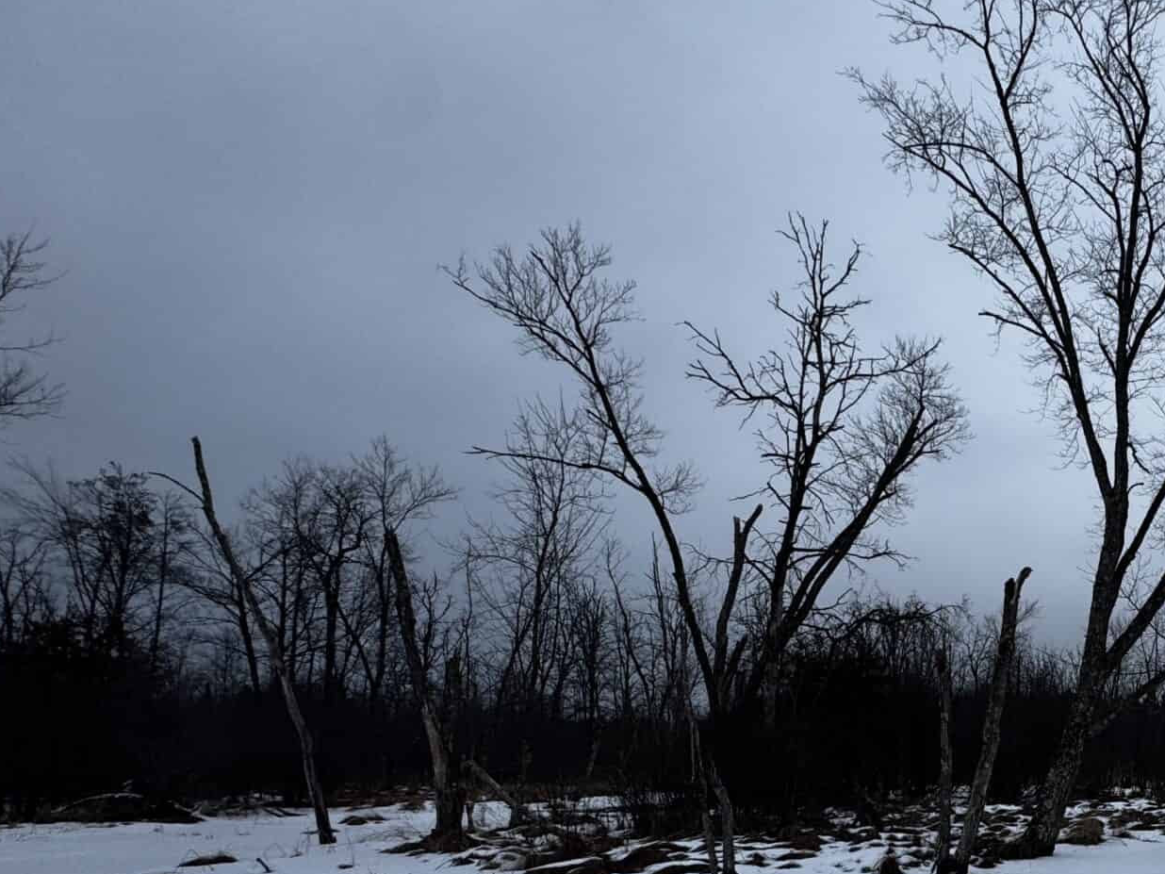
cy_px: 715
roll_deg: +1.4
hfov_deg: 50.5
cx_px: 1152
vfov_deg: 45.5
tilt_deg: +7.5
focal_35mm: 29
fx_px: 976
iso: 40
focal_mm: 2.22
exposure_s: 1/944
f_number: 2.2
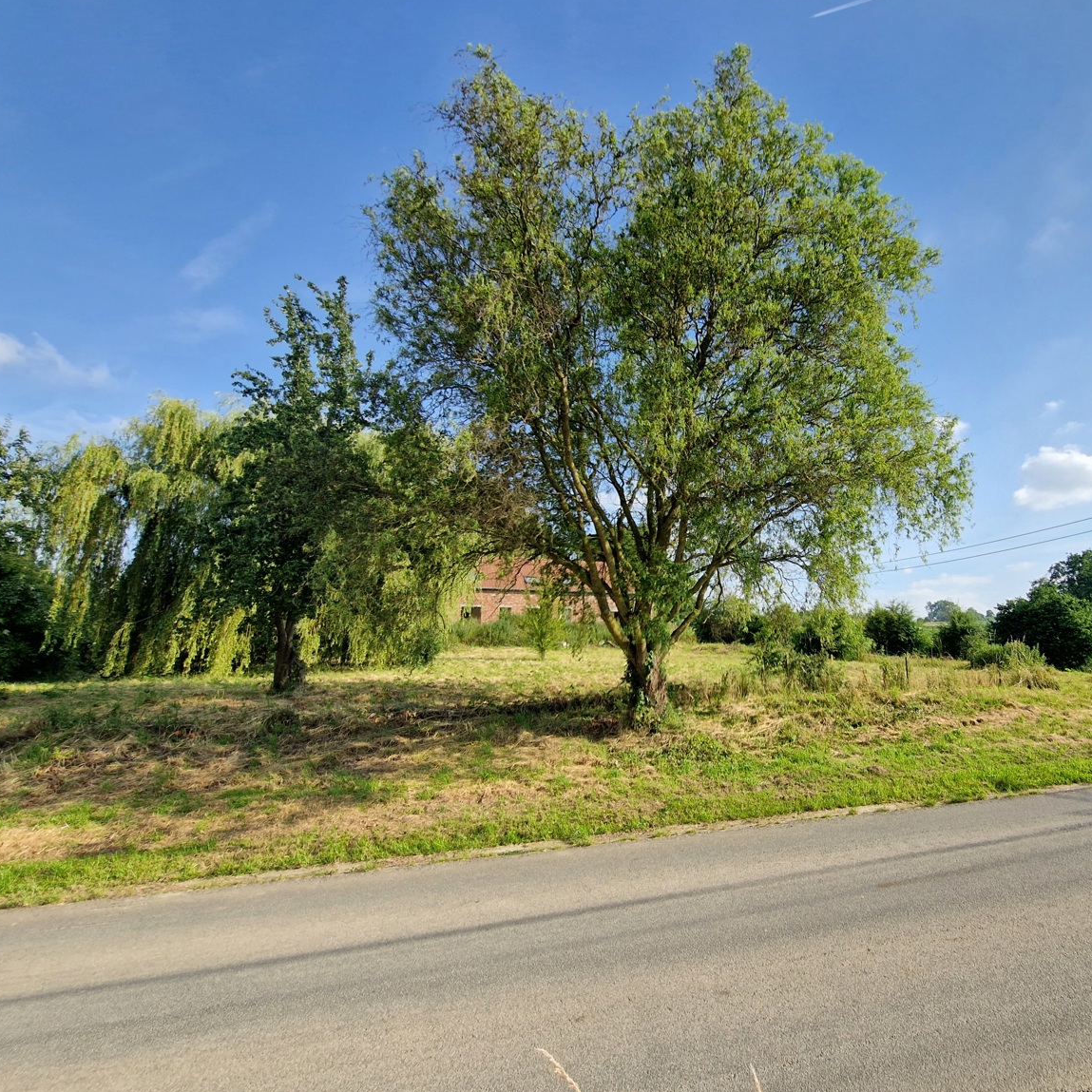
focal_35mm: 16
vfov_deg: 87.4
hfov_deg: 84.7
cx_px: 718
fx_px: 571
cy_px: 549
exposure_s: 1/470
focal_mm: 2.2
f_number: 2.2
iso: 50
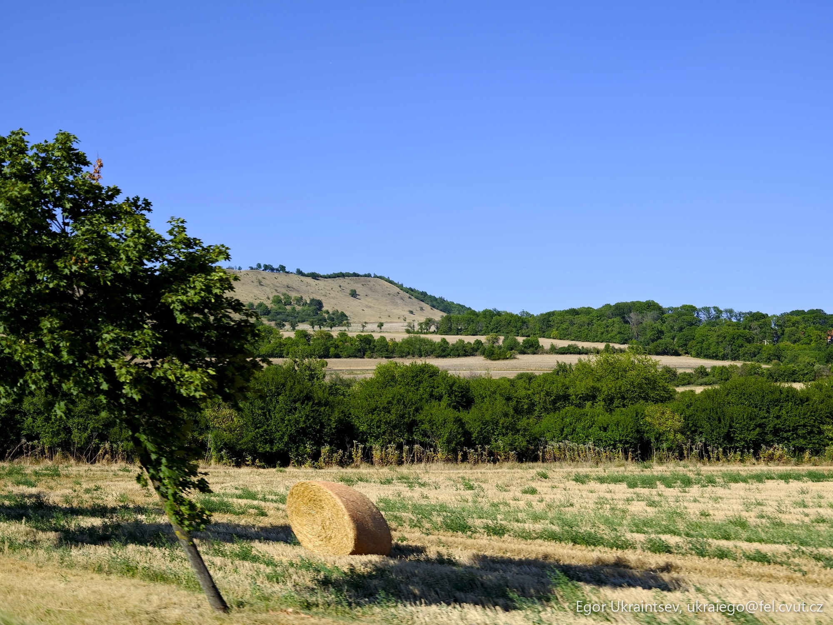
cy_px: 312
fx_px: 1324
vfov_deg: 26.6
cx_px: 416
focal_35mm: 55
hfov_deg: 34.9
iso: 125
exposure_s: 1/600
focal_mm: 70
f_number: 5.6
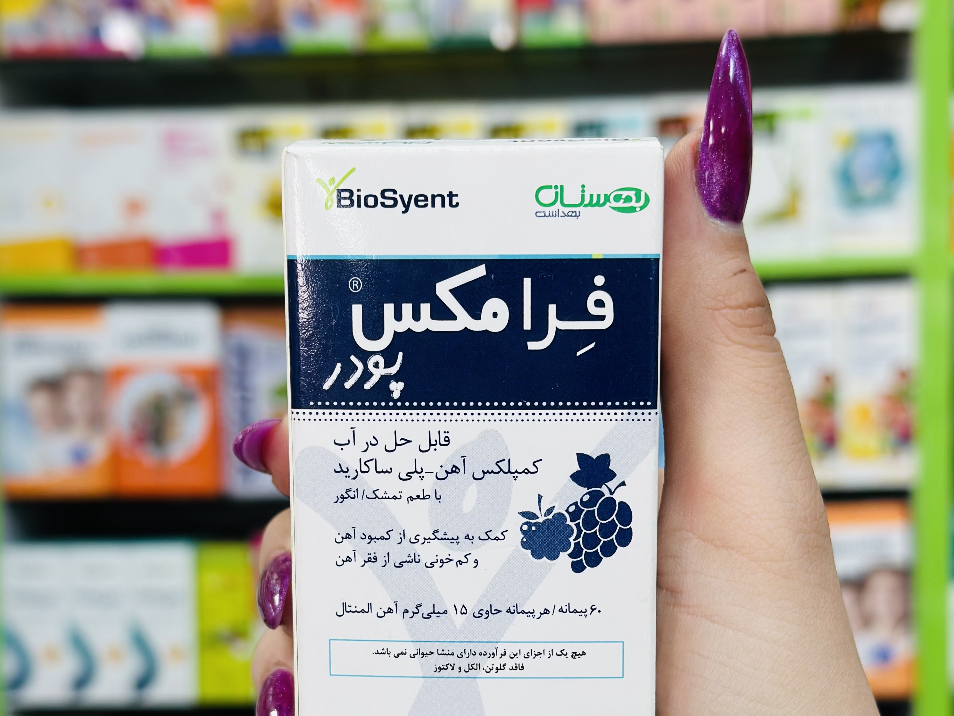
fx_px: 1791
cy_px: 516
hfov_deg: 29.8
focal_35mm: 65
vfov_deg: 22.4
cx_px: 478
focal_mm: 6.86
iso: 64
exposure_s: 1/100
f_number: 1.78
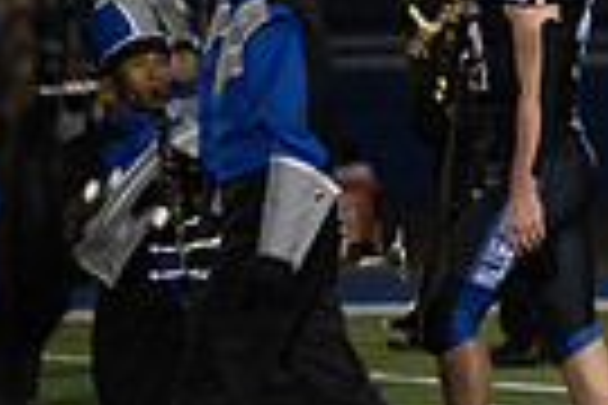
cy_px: 245
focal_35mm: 858
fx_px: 14490
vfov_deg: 1.6
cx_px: 1189
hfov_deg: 2.4
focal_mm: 200
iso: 5000
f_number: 2.8
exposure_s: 1/1250
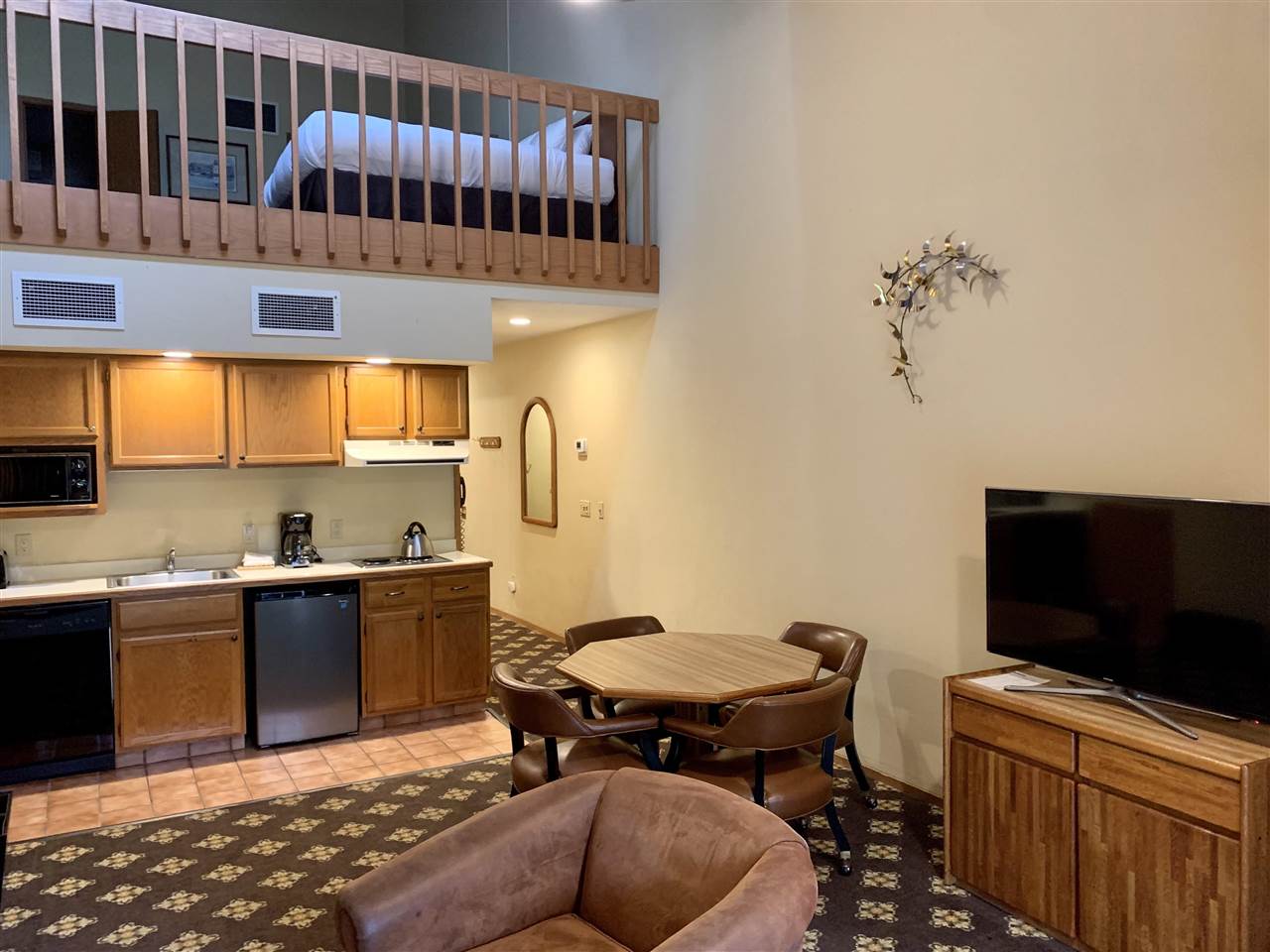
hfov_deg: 67.3
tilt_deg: -1.8
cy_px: 476
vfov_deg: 53.1
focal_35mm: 26
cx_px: 635
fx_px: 954
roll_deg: +0.8
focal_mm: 4.25
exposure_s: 1/60
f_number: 1.8
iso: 400
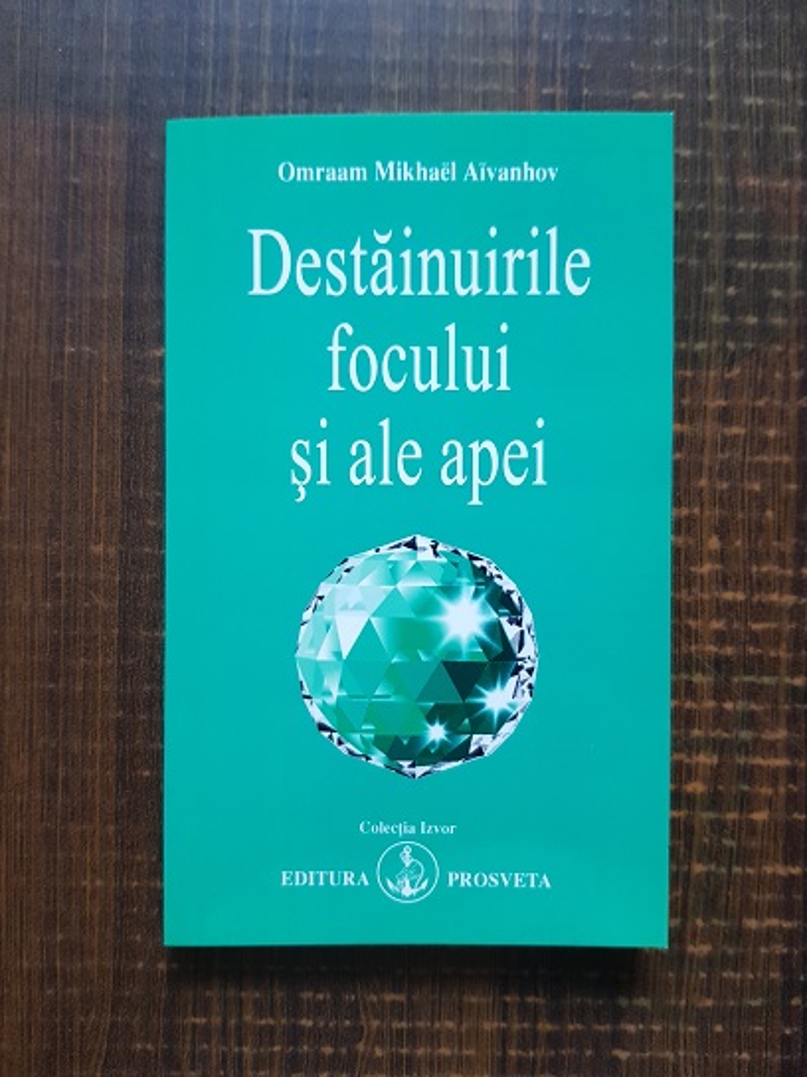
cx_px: 404
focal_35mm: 26
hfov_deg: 53.1
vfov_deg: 67.3
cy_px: 538
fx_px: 808
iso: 200
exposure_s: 1/13
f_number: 1.7
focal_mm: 4.3
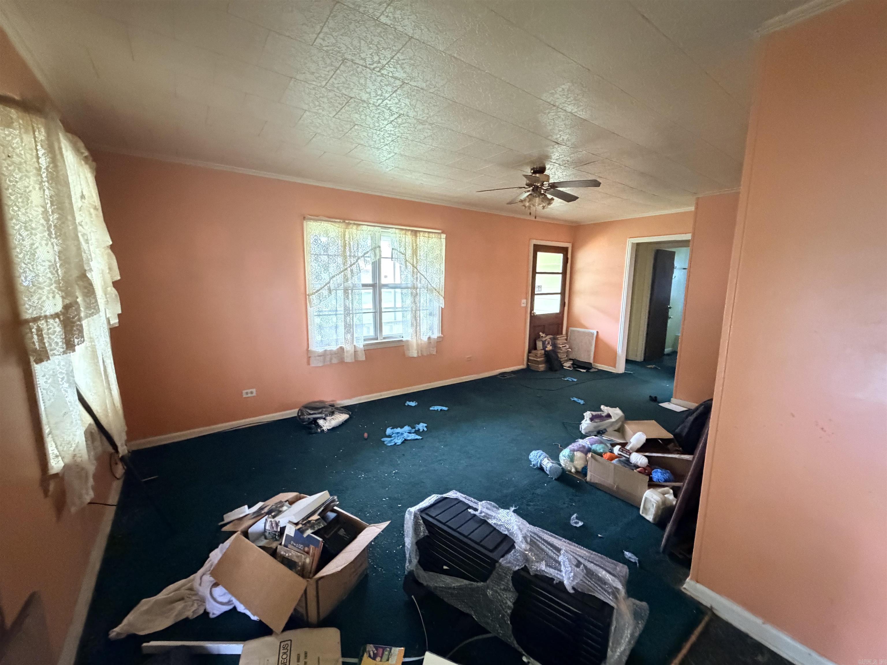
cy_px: 332
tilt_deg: -5.5
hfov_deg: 102.1
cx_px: 444
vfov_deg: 85.7
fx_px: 359
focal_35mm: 14
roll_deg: +0.4
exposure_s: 1/60
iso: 1250
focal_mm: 2.22
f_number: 2.2
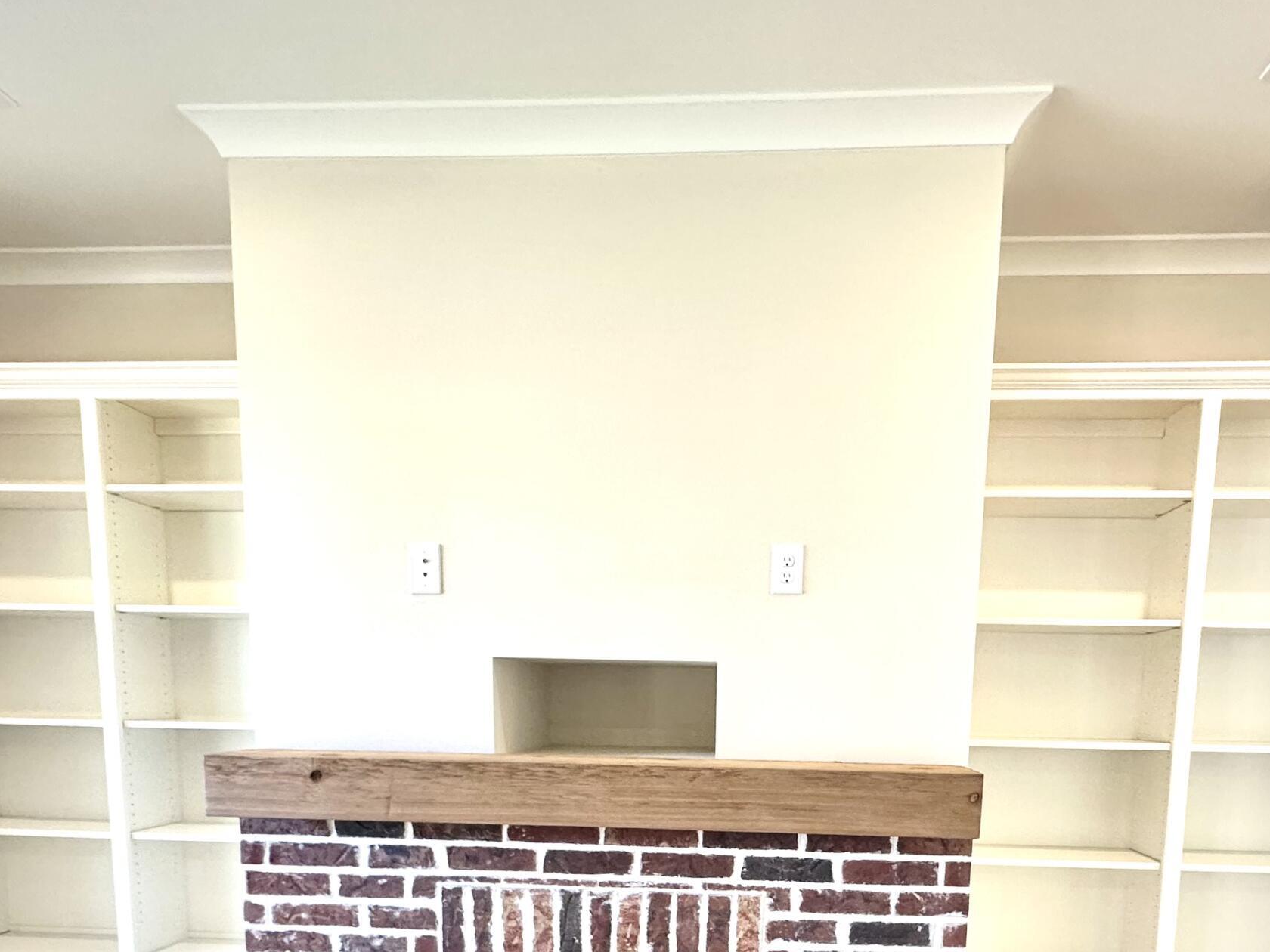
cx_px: 710
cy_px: 824
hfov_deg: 69.2
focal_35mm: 25
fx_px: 917
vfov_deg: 49.9
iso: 200
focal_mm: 2.22
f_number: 2.2
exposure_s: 1/120
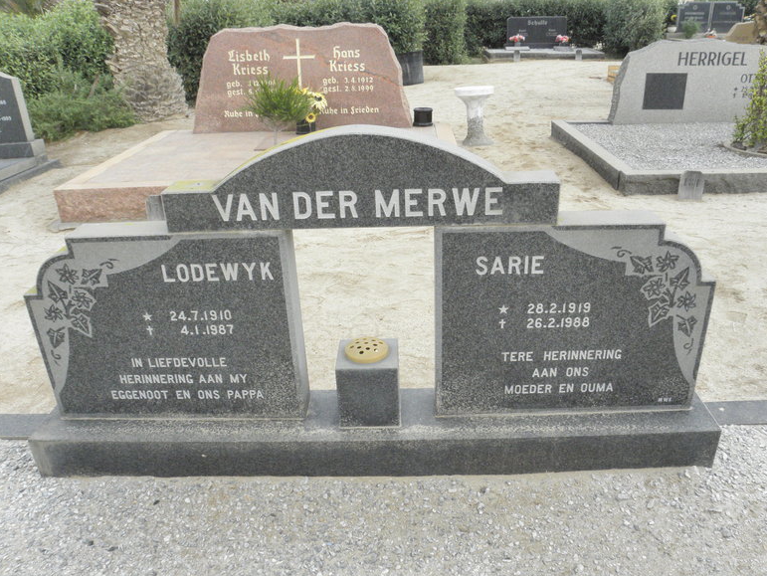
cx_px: 392
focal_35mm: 28
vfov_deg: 49.8
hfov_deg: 63.4
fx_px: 621
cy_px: 294
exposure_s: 1/400
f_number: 6.3
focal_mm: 4.83
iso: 200
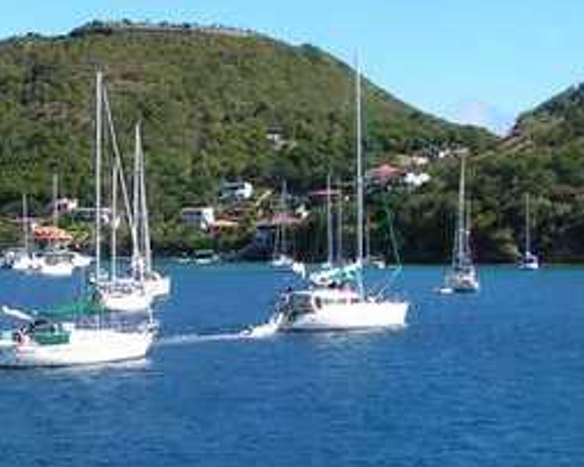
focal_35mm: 94
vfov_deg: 16.3
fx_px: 1623
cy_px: 139
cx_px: 145
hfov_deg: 20.2
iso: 50
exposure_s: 1/400
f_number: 5.6
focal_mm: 5.8
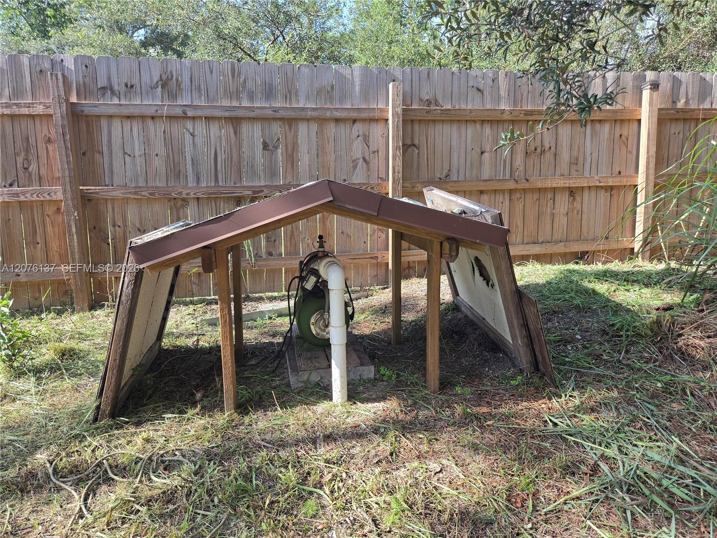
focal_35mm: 23
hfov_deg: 73.9
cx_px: 358
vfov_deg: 58.9
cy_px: 269
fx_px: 476
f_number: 1.8
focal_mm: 5.4
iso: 80
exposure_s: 1/631
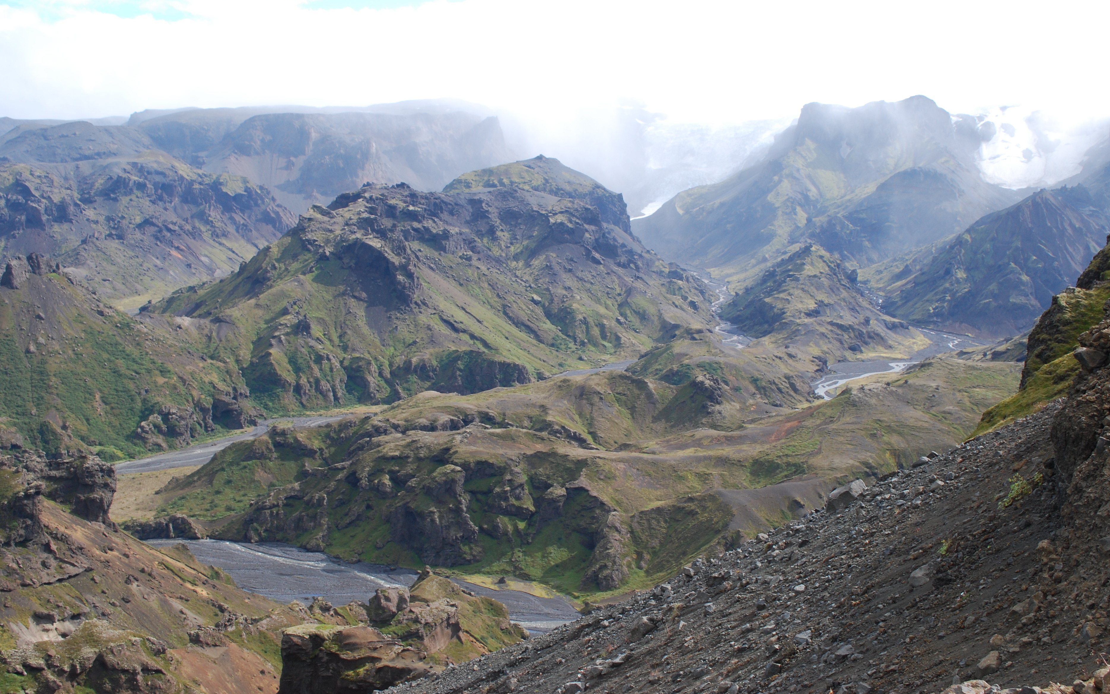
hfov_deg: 51.5
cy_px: 313
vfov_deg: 33.6
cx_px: 565
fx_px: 1150
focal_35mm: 38
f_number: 10
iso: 200
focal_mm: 24
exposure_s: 1/200
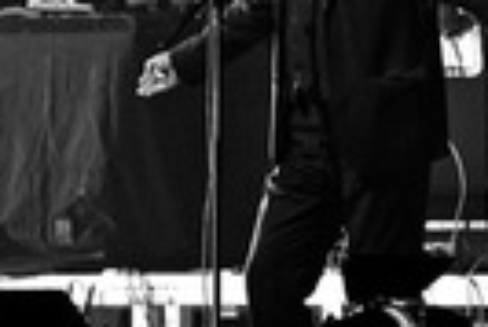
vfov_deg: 2.0
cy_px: 33
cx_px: 66
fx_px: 9173
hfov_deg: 3.0
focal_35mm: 676
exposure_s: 1/320
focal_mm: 200
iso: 720
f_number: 2.8
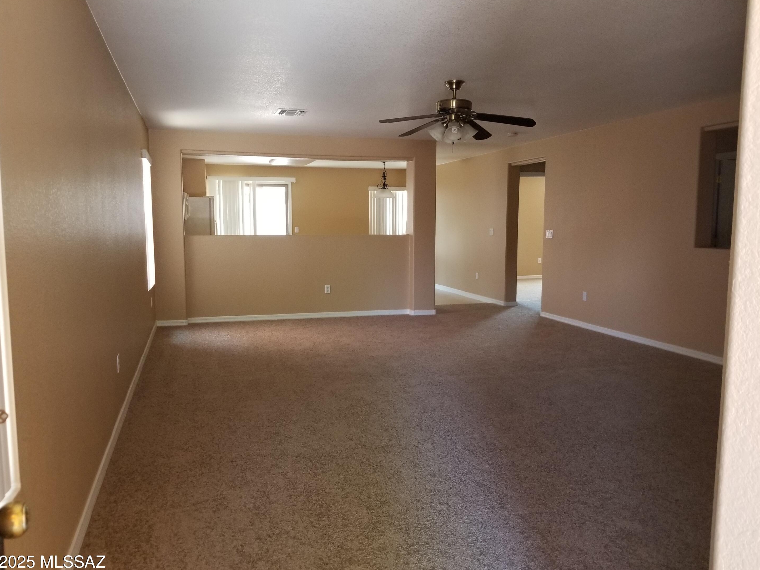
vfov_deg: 51.4
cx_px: 379
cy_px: 293
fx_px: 593
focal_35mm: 27
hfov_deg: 65.3
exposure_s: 1/40
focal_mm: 4.25
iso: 200
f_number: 1.7
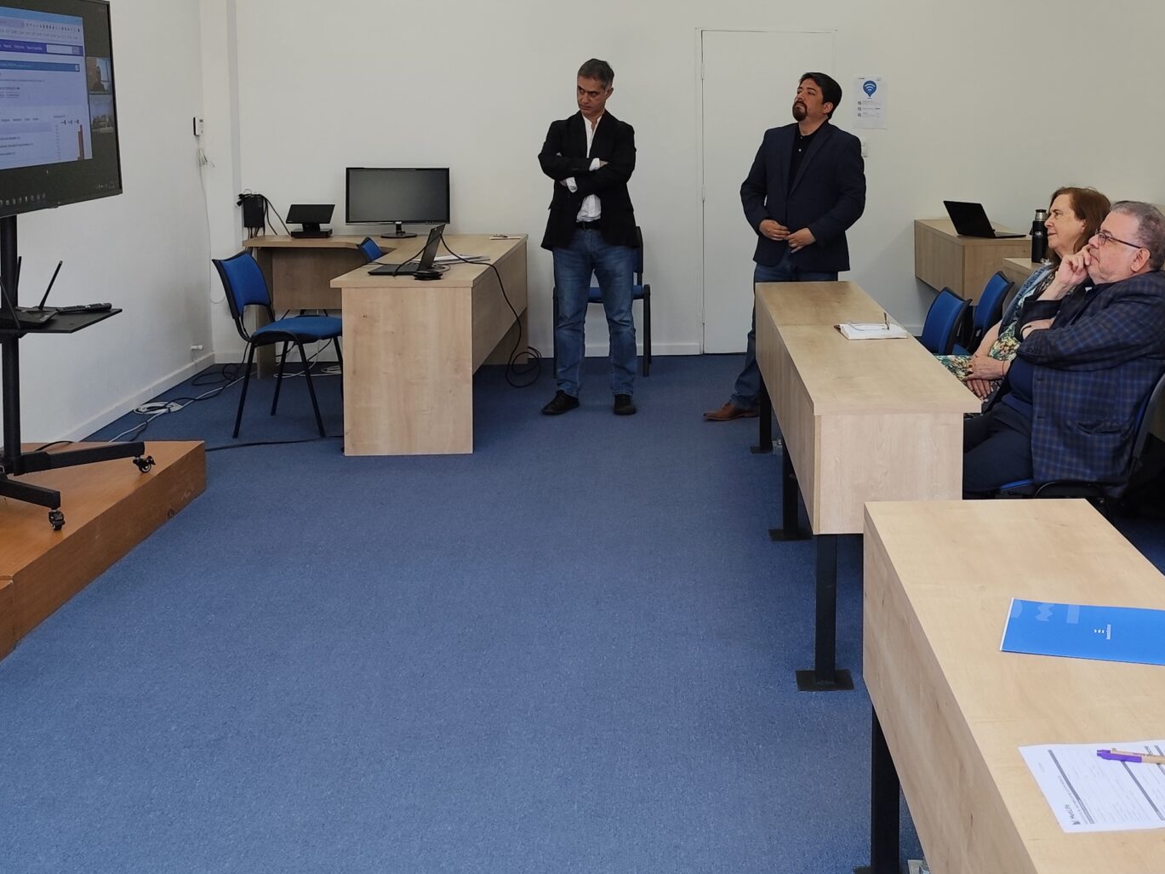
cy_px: 231
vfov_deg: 33.0
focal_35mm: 43
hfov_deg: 42.6
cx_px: 865
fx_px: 1447
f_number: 1.65
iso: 80
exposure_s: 1/100
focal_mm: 6.14
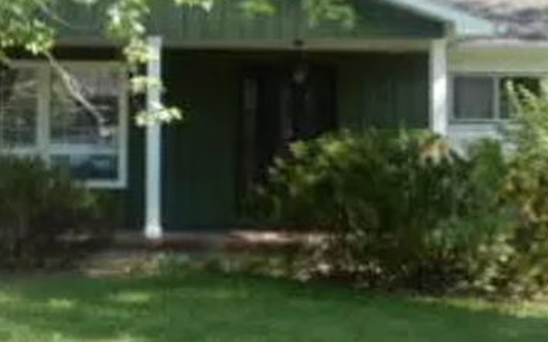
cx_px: 9
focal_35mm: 74
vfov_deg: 17.6
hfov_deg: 26.5
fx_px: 1105
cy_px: 118
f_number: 3.4
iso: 80
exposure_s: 1/100
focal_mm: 4.3
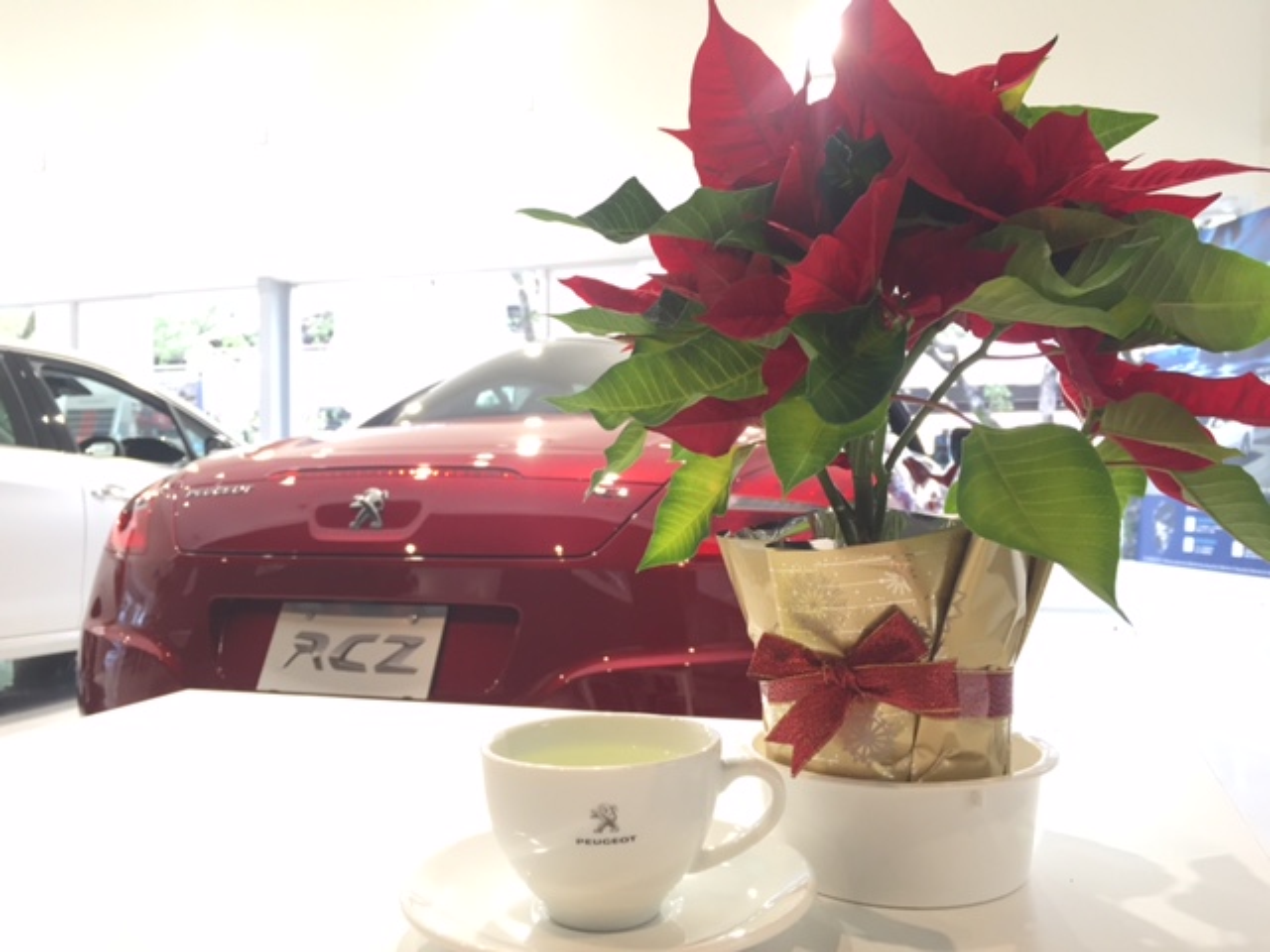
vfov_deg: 48.2
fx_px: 1064
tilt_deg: +0.4
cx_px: 635
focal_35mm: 29
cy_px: 476
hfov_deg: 61.7
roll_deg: -0.4
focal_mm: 4.15
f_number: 2.2
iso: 80
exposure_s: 1/30
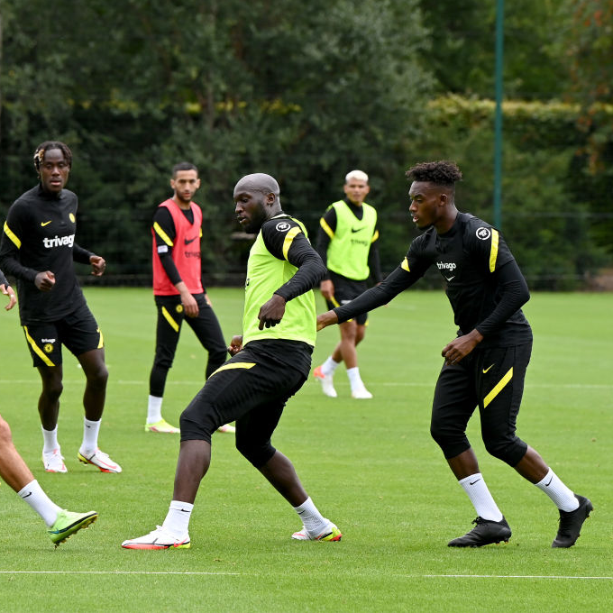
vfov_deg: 6.8
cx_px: 167
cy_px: 306
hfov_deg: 6.8
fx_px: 5129
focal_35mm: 256
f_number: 6.3
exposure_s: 1/1000
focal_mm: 200
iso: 800
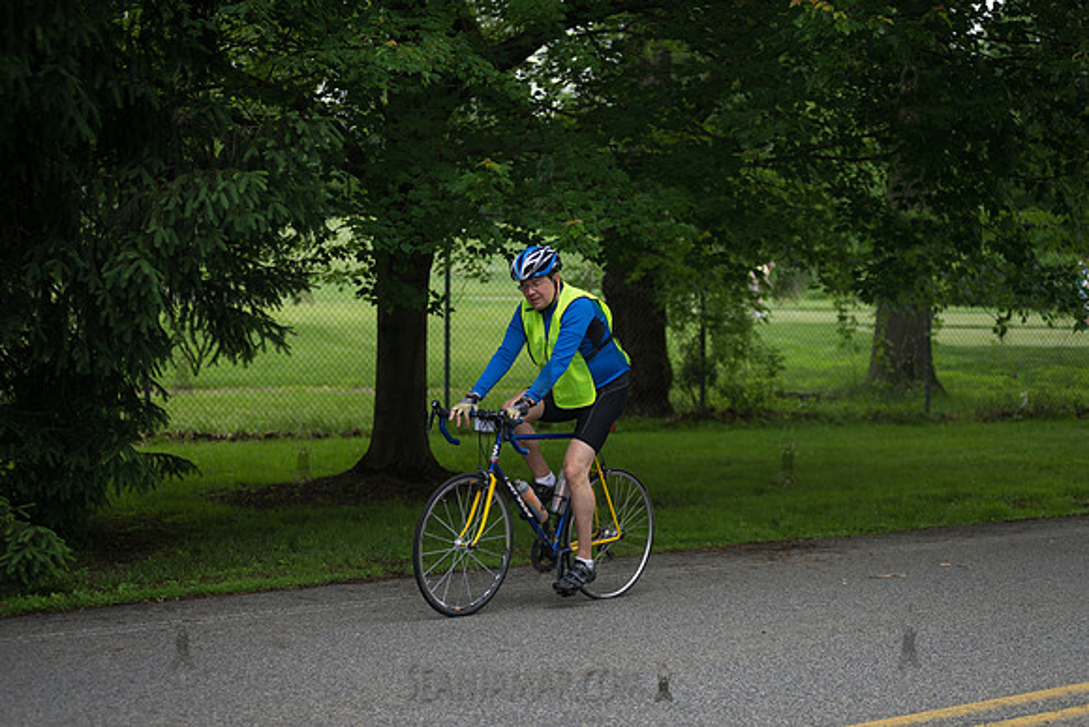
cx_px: 544
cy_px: 364
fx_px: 2420
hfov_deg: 25.4
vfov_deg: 17.1
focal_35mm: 80
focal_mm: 80
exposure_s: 1/800
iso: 200
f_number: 2.8
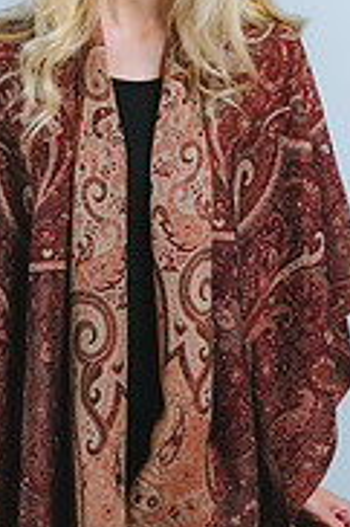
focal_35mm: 210
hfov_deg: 6.5
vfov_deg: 9.8
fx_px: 3068
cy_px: 240
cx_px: 159
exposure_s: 1/160
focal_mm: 85
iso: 100
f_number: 4
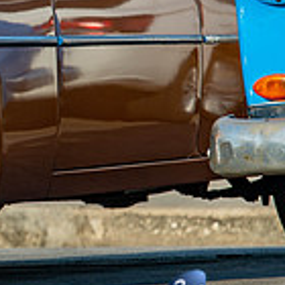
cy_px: 11
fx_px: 5784
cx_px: -187
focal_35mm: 621
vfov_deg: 2.8
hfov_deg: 2.8
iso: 100
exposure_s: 1/200
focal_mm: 170
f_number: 7.1
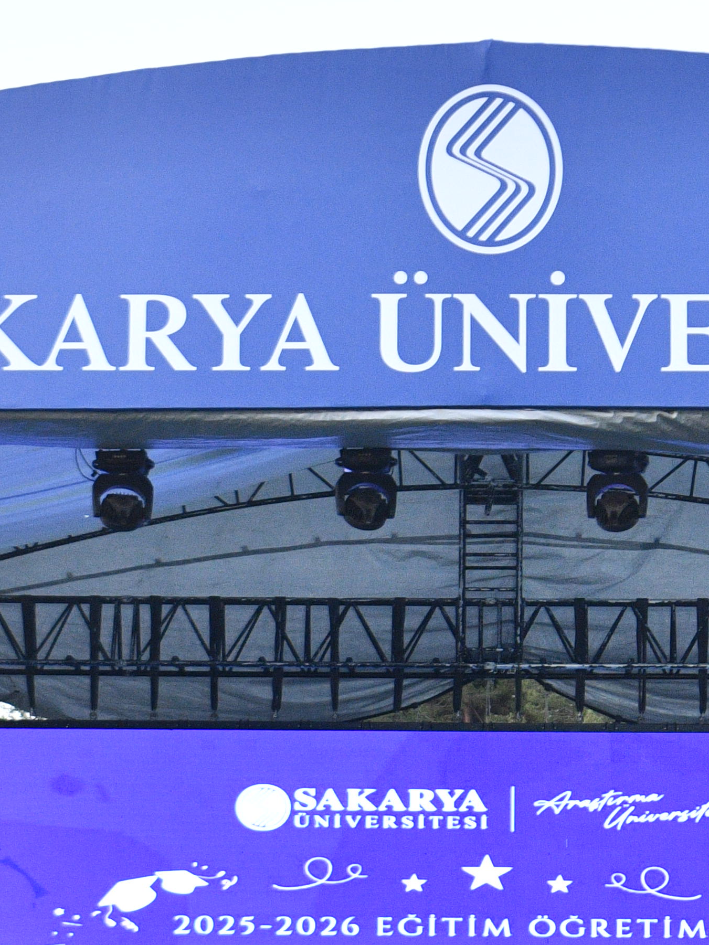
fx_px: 2922
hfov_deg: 13.8
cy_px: 846
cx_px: 478
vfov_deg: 18.1
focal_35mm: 107
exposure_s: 1/200
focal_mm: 24
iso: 1250
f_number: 3.5
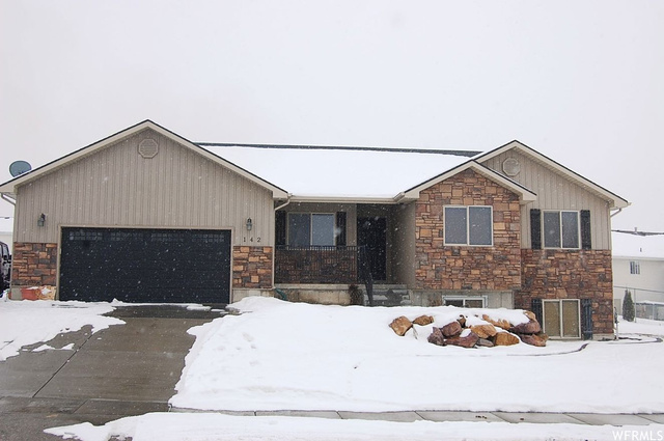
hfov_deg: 49.6
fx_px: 718
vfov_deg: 34.1
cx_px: 332
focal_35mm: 39
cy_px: 220
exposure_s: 1/320
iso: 200
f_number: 9
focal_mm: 26
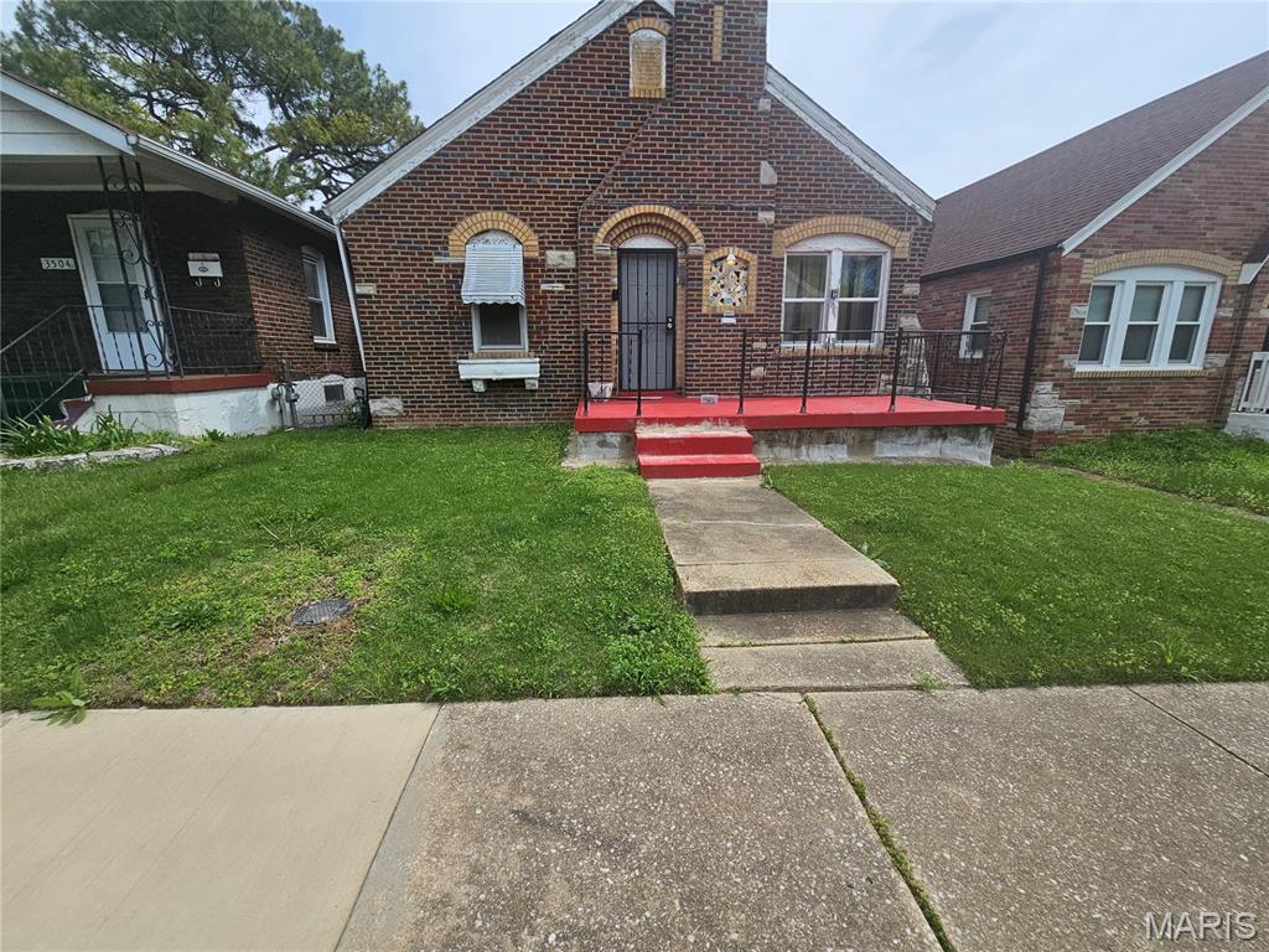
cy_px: 476
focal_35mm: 13
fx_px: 477
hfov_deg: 106.2
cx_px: 634
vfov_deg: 89.9
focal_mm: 2.2
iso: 50
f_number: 2.2
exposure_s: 1/2391
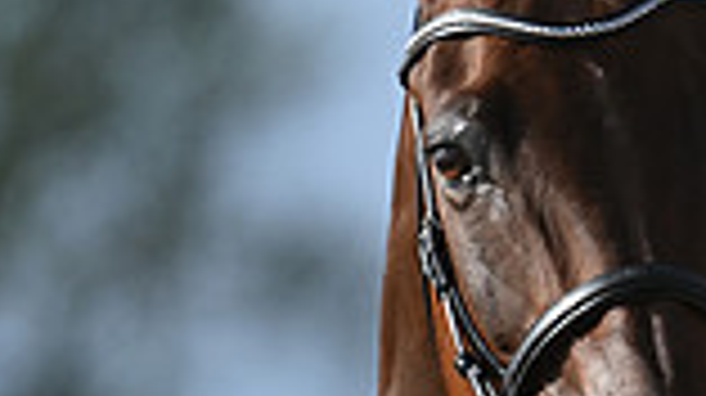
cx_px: 1187
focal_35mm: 1548
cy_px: 353
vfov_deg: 0.8
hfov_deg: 1.4
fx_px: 28954
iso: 320
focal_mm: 400
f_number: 5
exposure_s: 1/1600
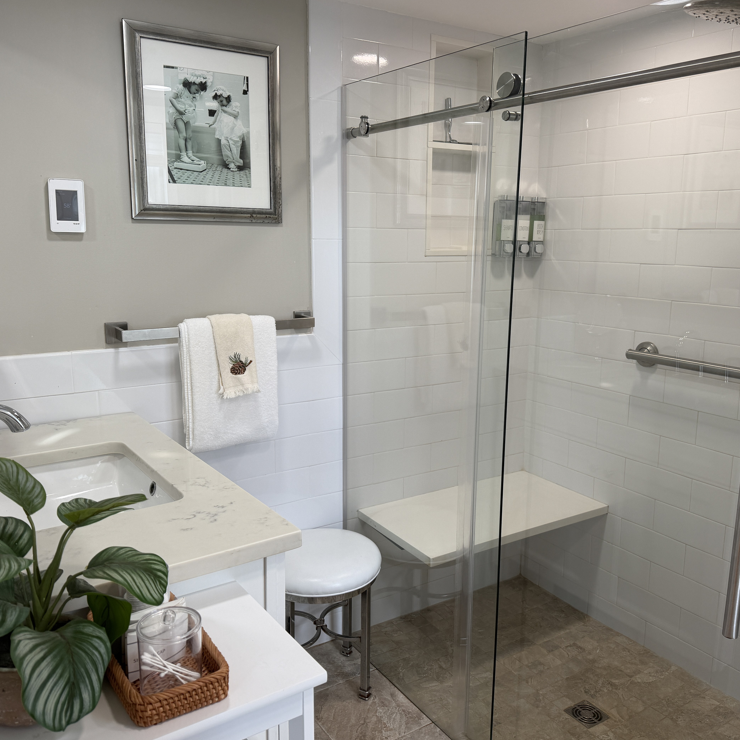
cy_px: 369
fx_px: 701
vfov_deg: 55.6
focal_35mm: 29
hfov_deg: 55.6
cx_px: 395
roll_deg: -0.1
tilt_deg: -11.2
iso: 64
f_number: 1.78
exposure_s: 1/191
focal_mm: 6.76
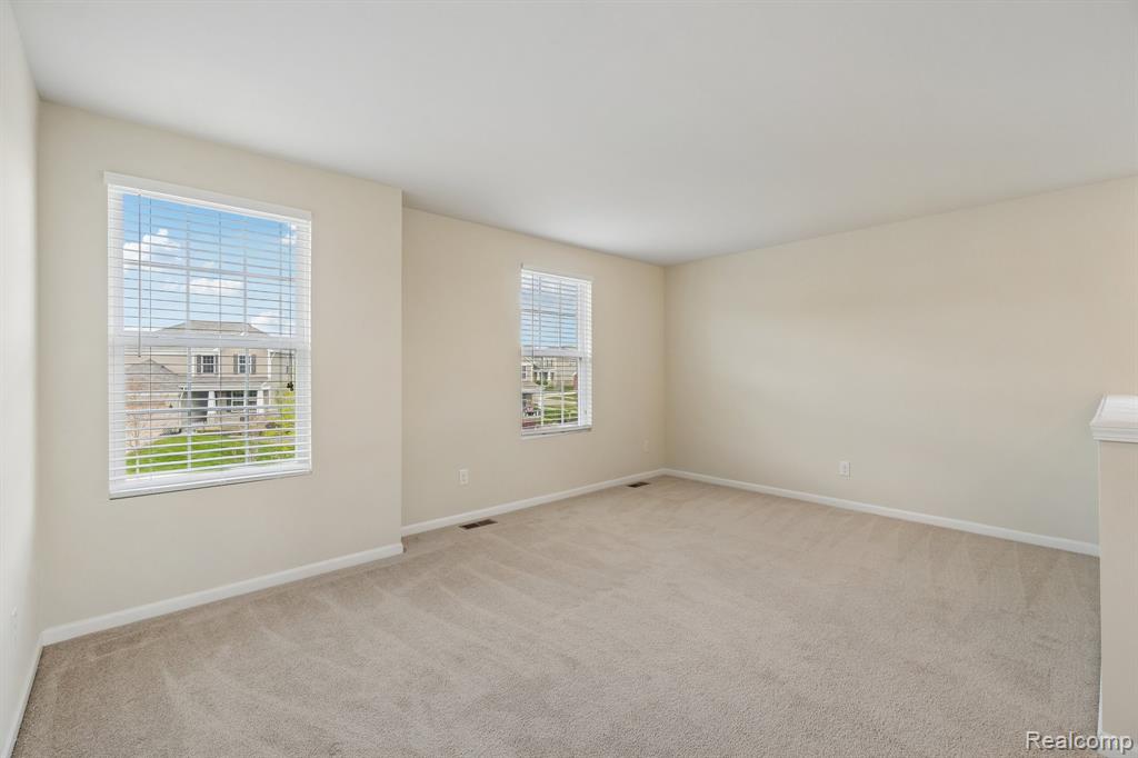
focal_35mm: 15
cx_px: 569
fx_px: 474
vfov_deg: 77.3
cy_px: 379
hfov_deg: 100.4
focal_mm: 10
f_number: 8
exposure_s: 1/30
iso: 200
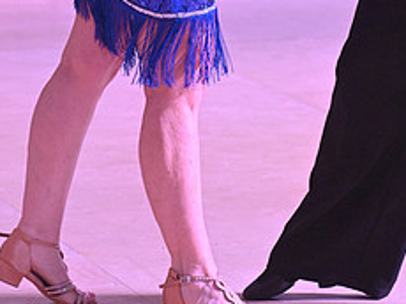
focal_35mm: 328
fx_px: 3843
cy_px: -62
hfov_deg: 6.0
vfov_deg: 4.5
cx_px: 267
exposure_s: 1/400
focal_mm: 135
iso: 5000
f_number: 7.1
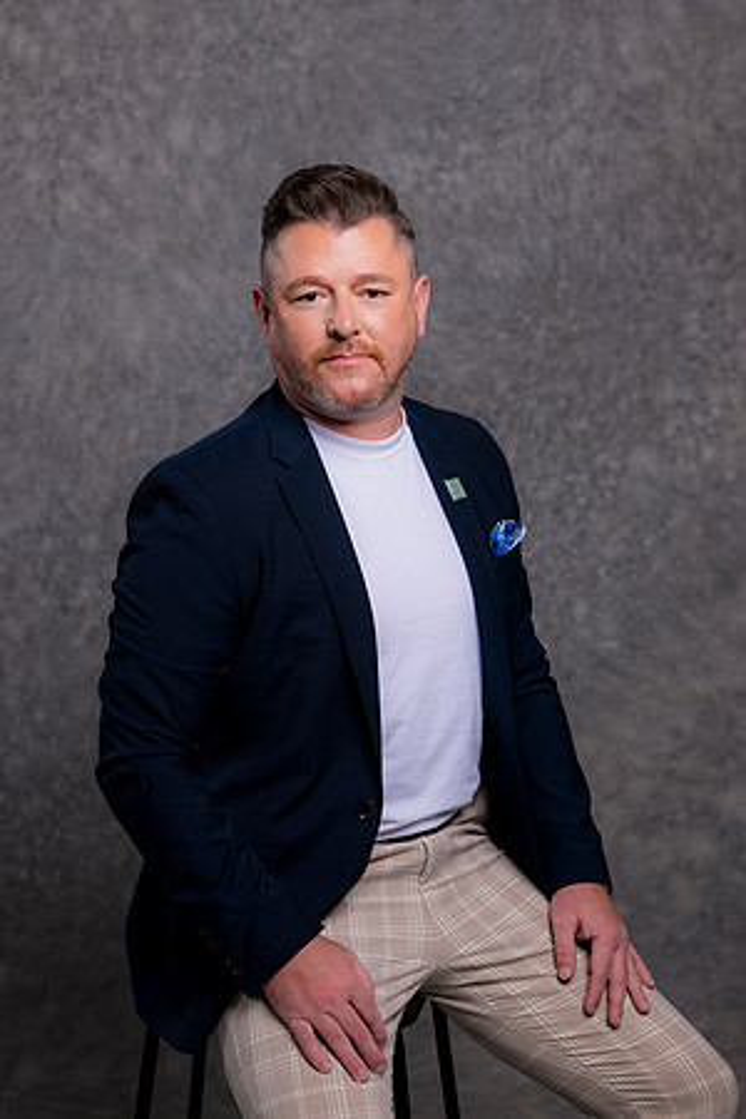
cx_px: 373
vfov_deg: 23.9
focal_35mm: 85
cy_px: 560
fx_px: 2642
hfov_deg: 16.1
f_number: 5
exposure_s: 1/200
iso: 100
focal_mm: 85
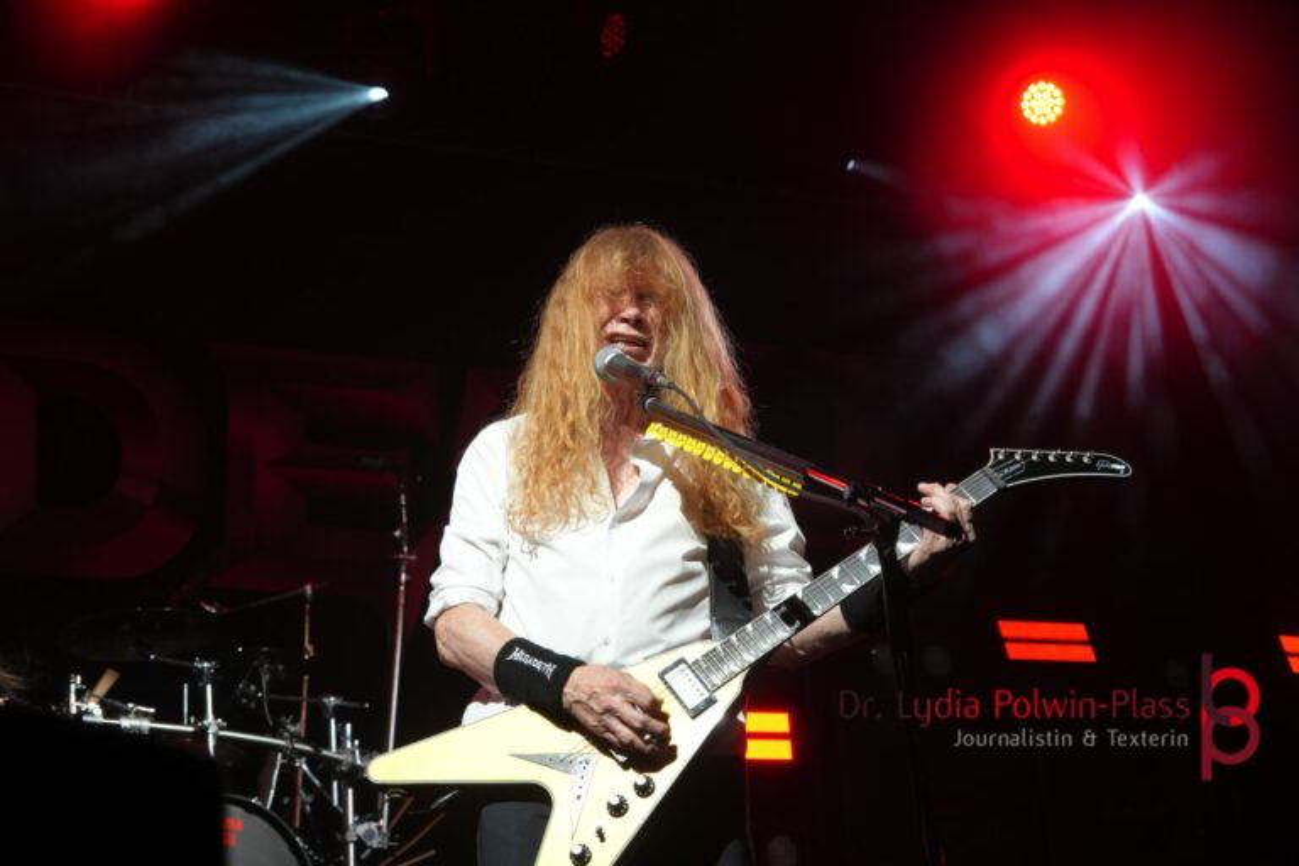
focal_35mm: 69
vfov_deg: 19.7
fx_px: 2490
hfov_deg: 29.2
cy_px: 433
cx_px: 650
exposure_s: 1/160
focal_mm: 46
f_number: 4.5
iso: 500
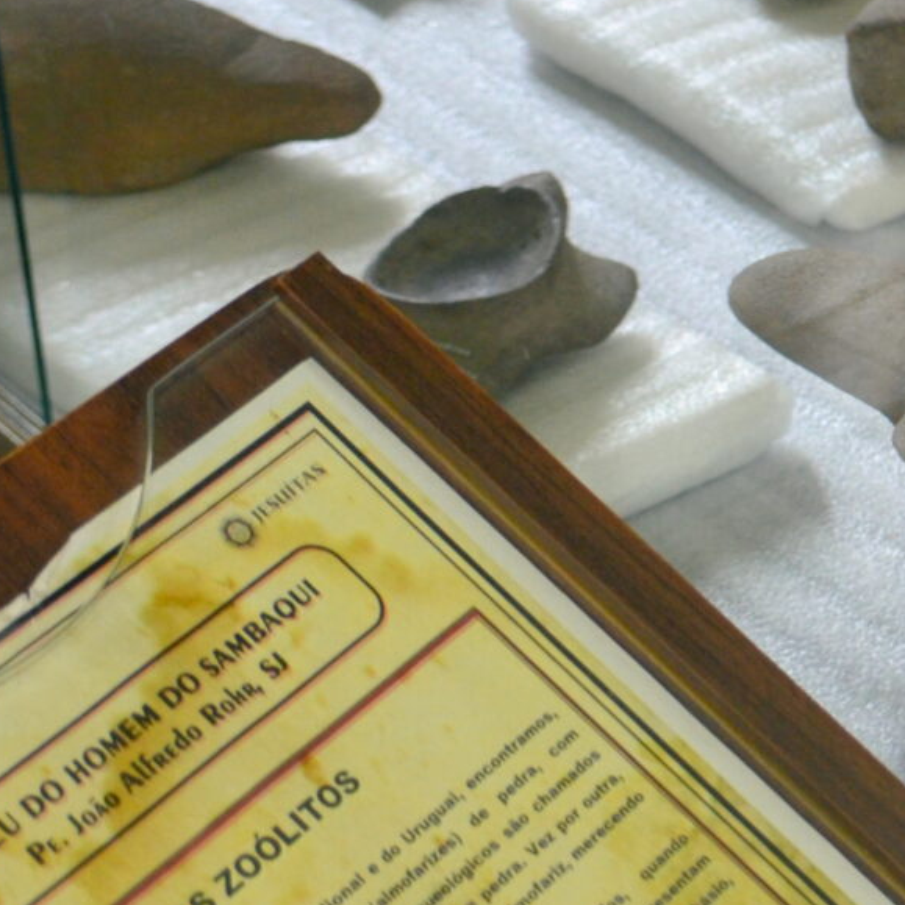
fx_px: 3727
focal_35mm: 126
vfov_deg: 13.8
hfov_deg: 13.7
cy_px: 389
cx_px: 814
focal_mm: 28
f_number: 4.5
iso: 800
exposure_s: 1/50
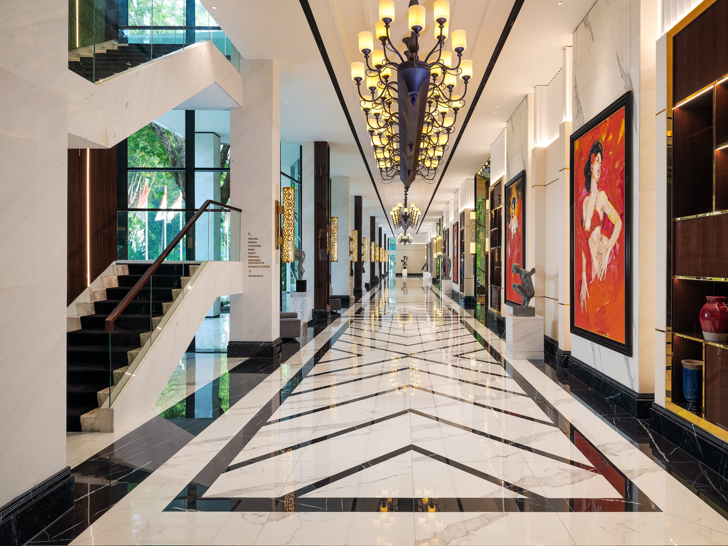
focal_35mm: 21
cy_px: 260
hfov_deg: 78.6
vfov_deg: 63.4
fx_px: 442
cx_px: 414
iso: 320
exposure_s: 1/2
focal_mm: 23
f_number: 11
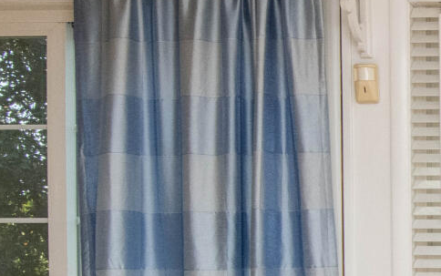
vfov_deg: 12.7
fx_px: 1214
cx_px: 882
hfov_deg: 16.0
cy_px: 315
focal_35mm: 101
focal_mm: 16
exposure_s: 1/200
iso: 500
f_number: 10
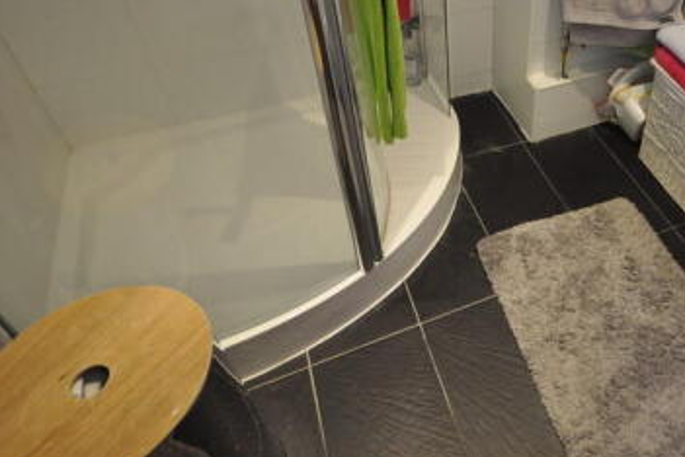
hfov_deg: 60.4
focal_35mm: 28
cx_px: 544
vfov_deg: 44.8
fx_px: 533
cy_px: 113
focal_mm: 10
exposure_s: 1/25
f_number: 4
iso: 400
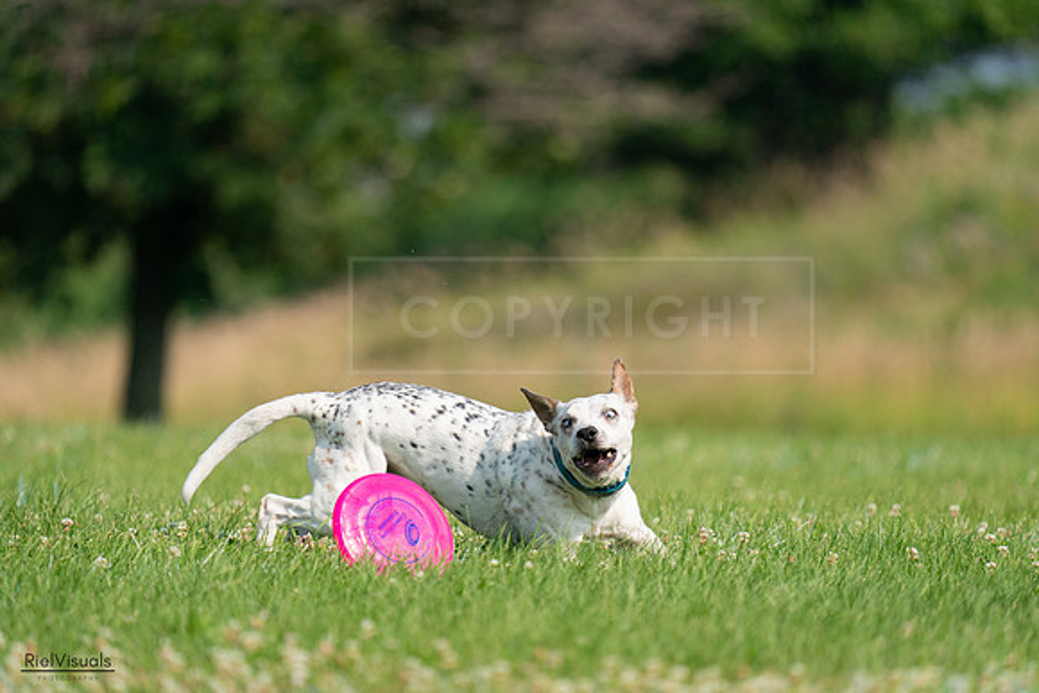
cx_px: 520
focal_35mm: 518
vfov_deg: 2.7
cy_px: 346
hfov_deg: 4.0
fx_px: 14953
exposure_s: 1/4000
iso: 800
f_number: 6.3
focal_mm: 518
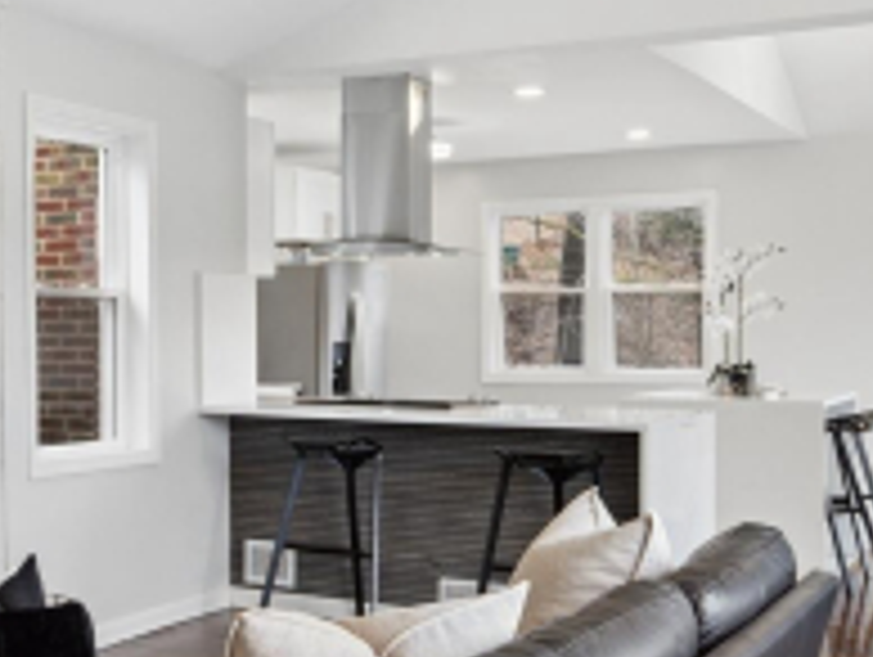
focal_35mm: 63
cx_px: 52
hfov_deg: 29.2
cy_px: 306
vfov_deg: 23.3
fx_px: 1591
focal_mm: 17
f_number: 8
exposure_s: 1/40
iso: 400
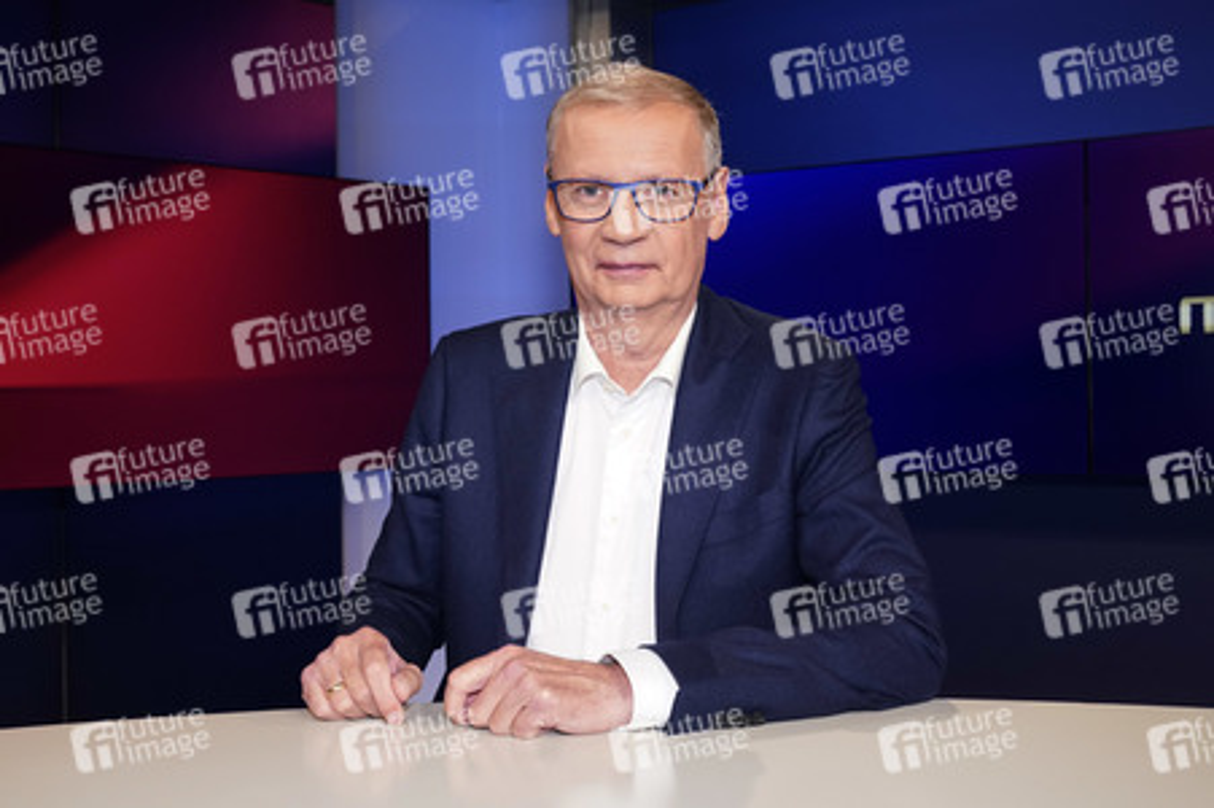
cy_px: 404
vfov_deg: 43.5
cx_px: 607
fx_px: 1011
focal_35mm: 30
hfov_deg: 62.0
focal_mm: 30
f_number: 5.6
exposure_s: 1/160
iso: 2000
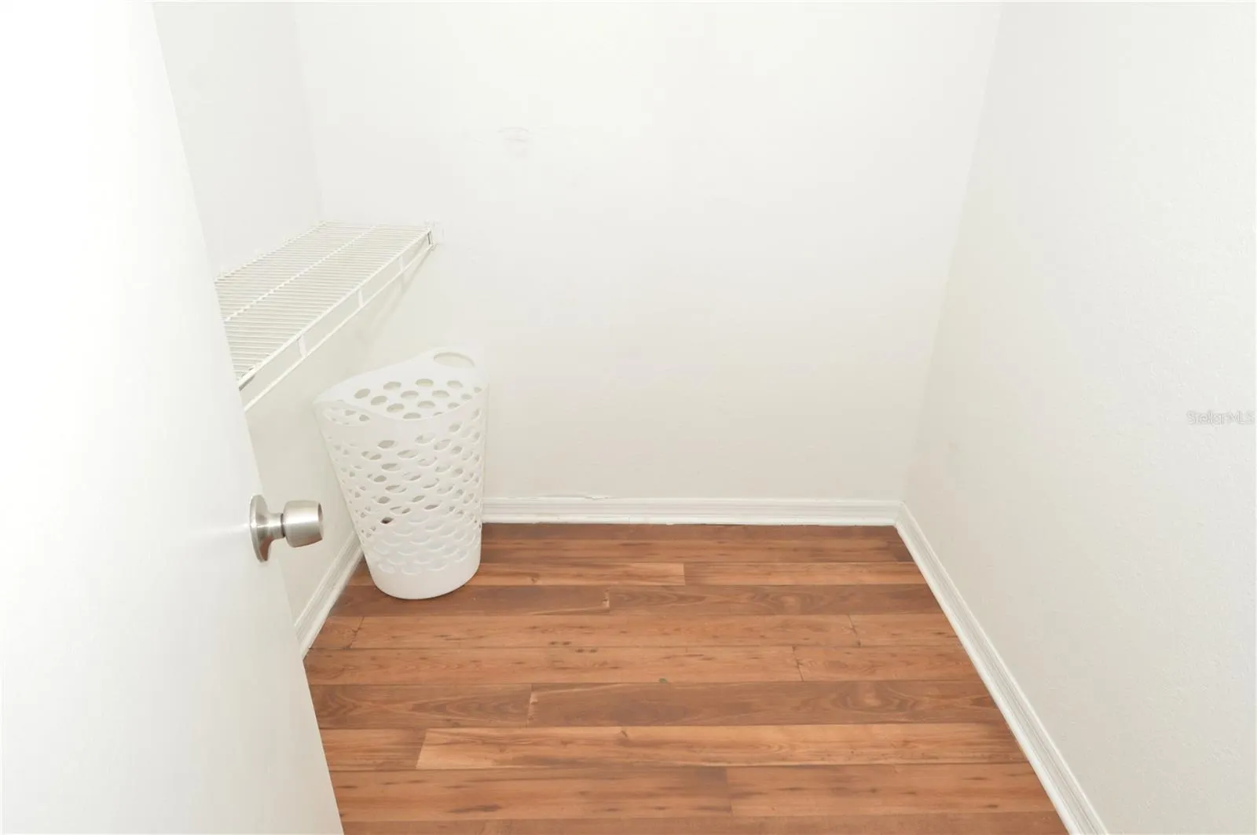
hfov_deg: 90.1
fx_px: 628
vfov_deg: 67.3
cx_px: 628
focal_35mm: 18
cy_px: 418
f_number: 9
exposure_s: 1/60
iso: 800
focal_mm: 12
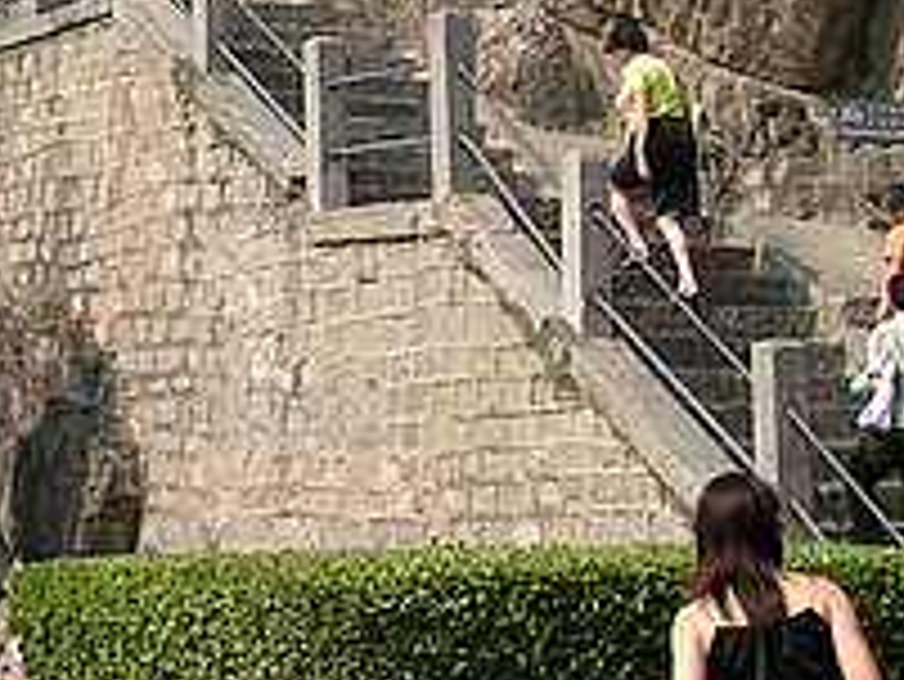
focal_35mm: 121
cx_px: -117
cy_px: 18
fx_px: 3162
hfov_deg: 15.8
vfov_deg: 12.1
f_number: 5.6
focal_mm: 5.8
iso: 50
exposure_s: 1/400
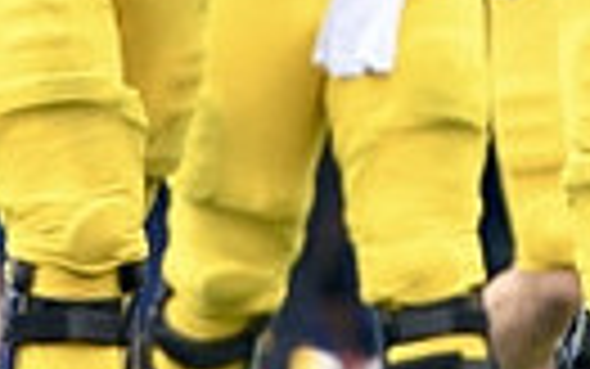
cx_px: 928
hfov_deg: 1.6
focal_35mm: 1354
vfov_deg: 1.0
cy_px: -58
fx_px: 21781
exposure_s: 1/1250
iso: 500
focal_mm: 200
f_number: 2.8
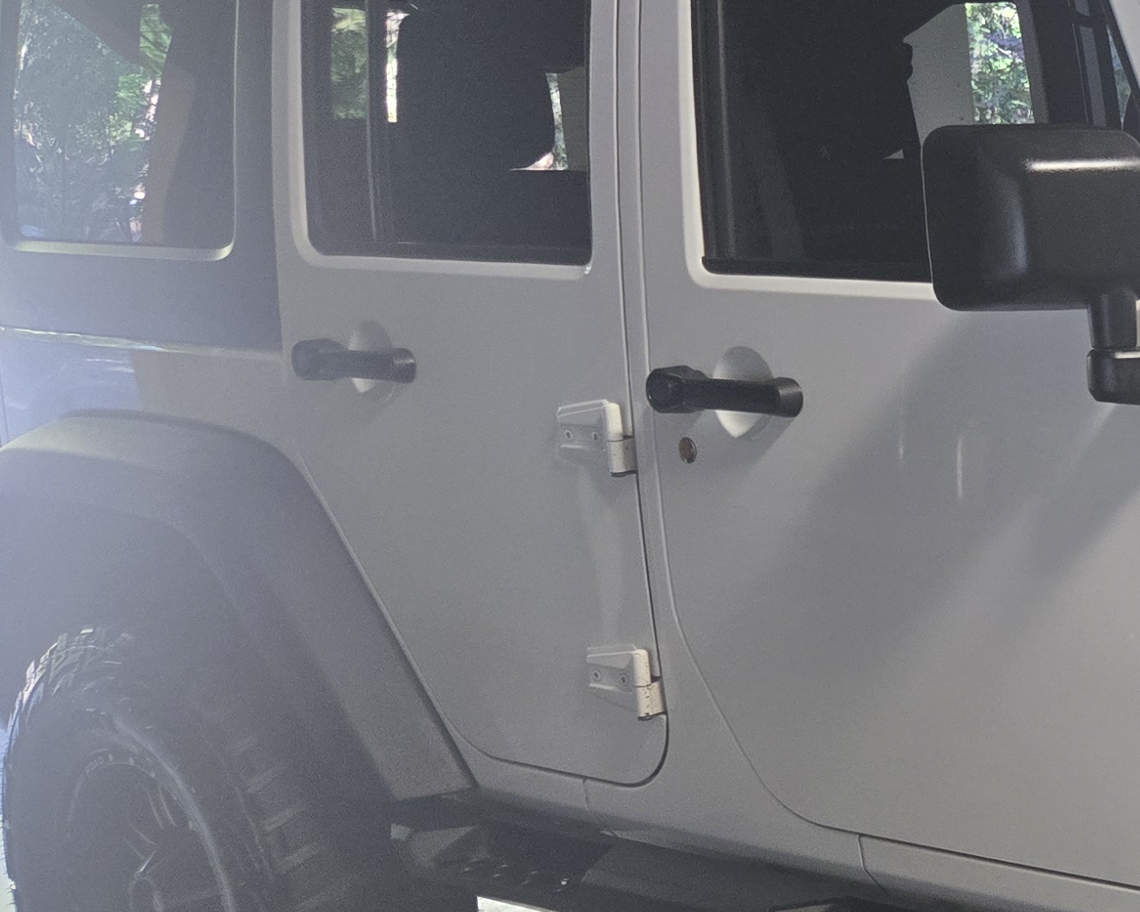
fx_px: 2261
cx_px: 1622
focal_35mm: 67
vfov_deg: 22.7
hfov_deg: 23.6
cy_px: 597
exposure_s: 1/120
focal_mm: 5.4
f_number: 1.8
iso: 320
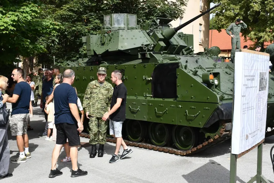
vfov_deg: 26.5
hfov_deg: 38.9
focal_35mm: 51
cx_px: 137
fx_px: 388
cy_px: 92
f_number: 18
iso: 2000
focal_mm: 34
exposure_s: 1/1250
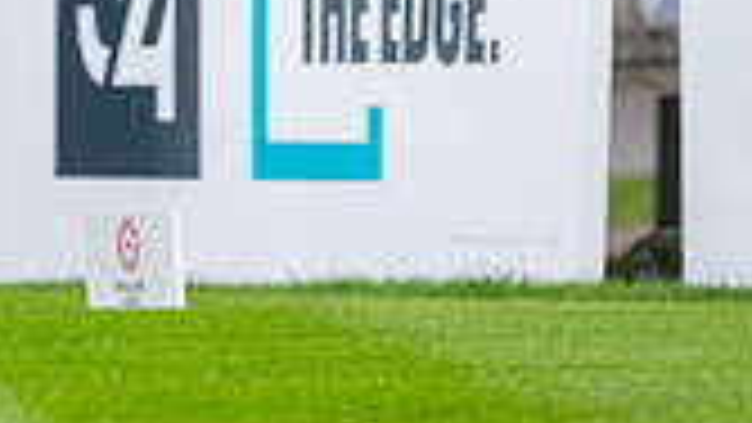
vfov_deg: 1.1
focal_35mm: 1094
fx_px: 21818
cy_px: -425
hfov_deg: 2.0
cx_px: -369
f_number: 4
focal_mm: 300
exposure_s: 1/1250
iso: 1000
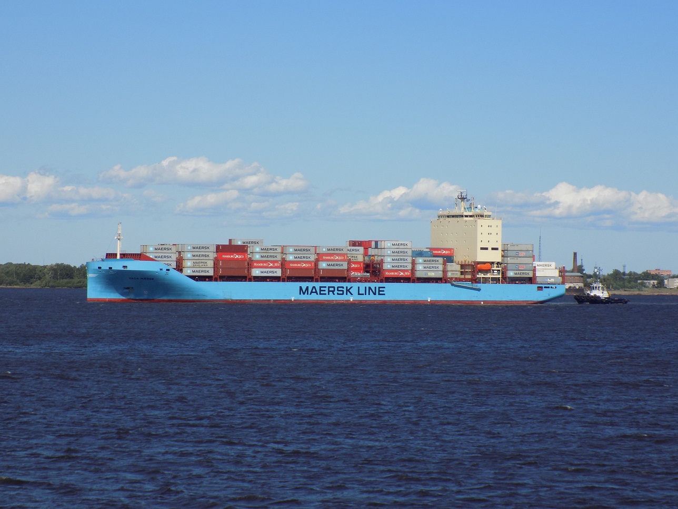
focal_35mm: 132
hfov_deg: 14.9
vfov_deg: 11.2
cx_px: 339
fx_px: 2585
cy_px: 254
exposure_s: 1/800
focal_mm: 23.4
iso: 80
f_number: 5
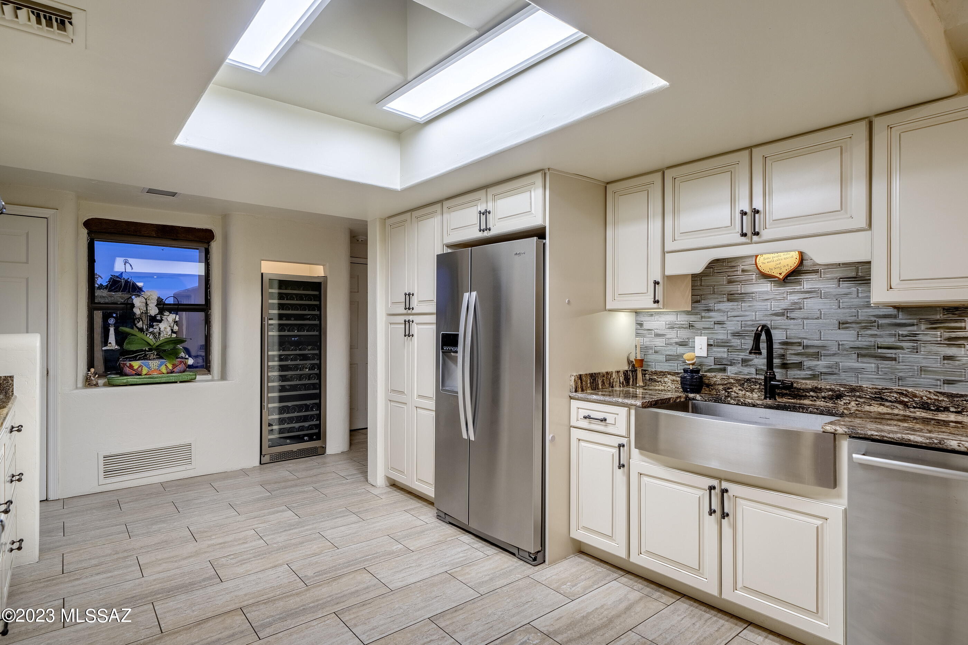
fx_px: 484
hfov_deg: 90.0
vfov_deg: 67.4
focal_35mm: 18
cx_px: 484
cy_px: 322
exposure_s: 1/200
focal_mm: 18
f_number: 8
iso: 200
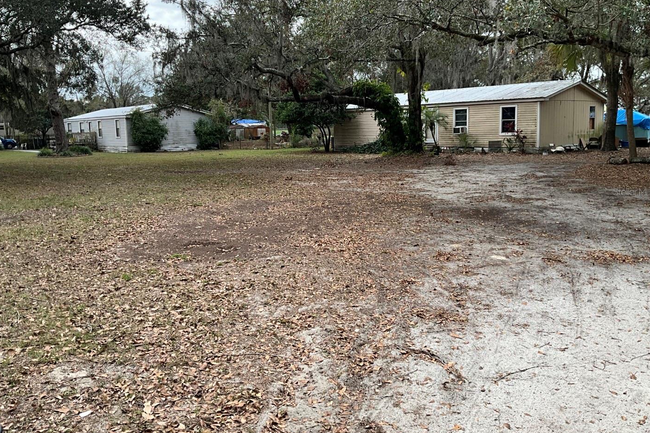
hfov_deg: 60.3
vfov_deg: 42.3
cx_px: 323
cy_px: 191
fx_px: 560
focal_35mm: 31
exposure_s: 1/545
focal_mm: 3
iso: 25
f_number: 1.8
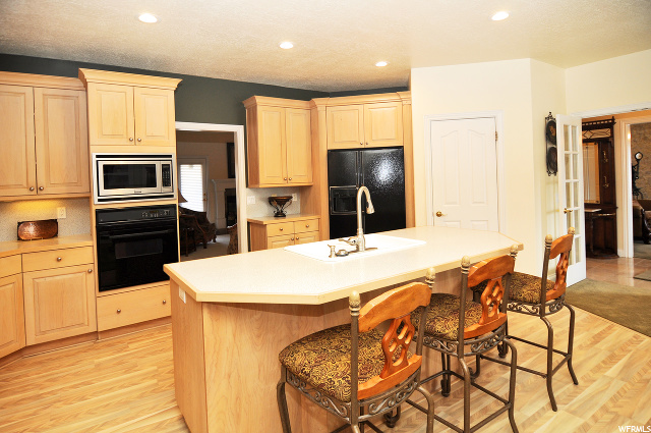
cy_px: 216
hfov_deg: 90.1
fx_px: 325
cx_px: 326
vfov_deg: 67.2
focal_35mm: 18
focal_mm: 12
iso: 200
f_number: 4
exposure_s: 1/60
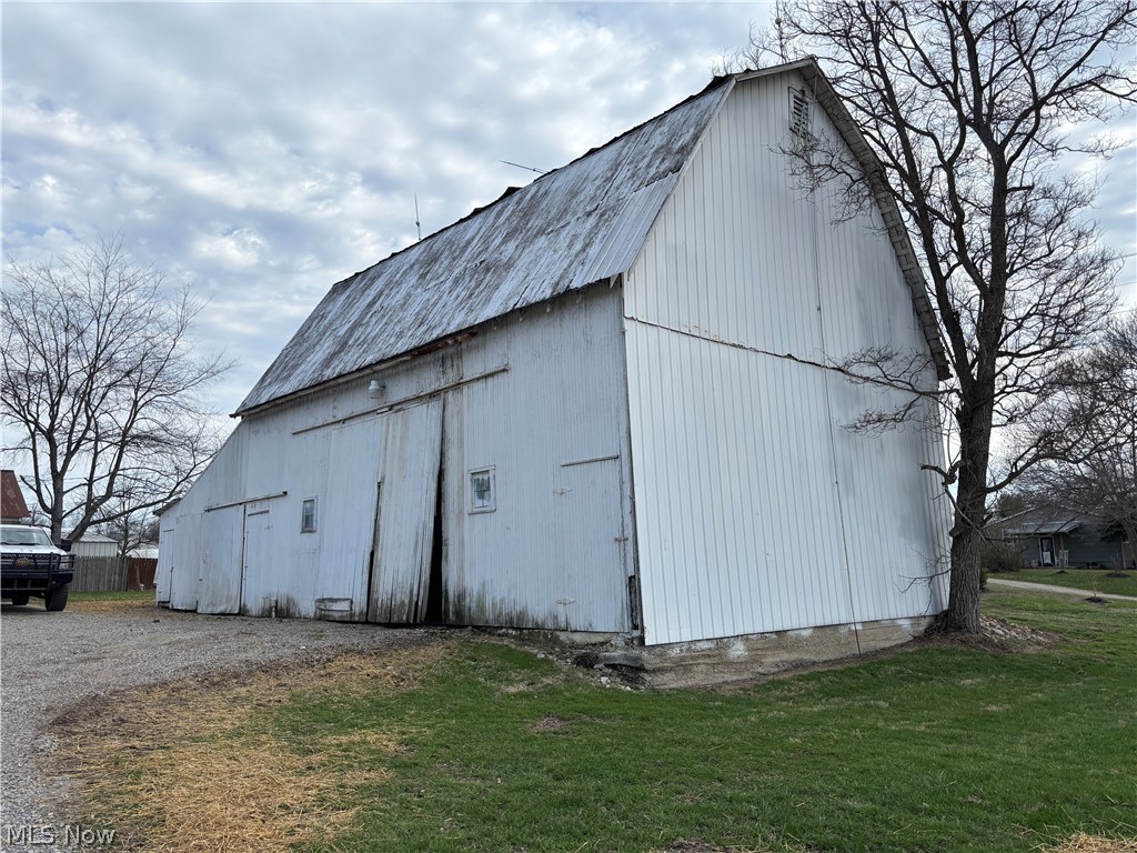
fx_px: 854
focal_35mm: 26
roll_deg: +0.4
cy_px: 426
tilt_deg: +10.4
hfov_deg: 67.3
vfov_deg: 53.1
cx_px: 568
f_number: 1.6
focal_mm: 5.96
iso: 50
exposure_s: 1/3106
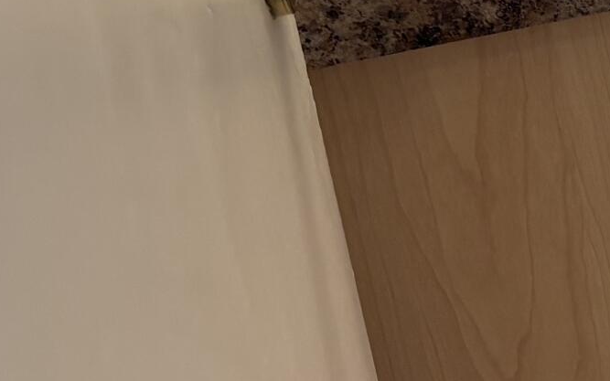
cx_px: 1204
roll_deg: +1.6
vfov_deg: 10.4
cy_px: -79
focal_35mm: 124
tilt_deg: -23.6
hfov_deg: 14.2
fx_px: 2062
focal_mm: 5.96
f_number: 1.6
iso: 125
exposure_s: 1/120
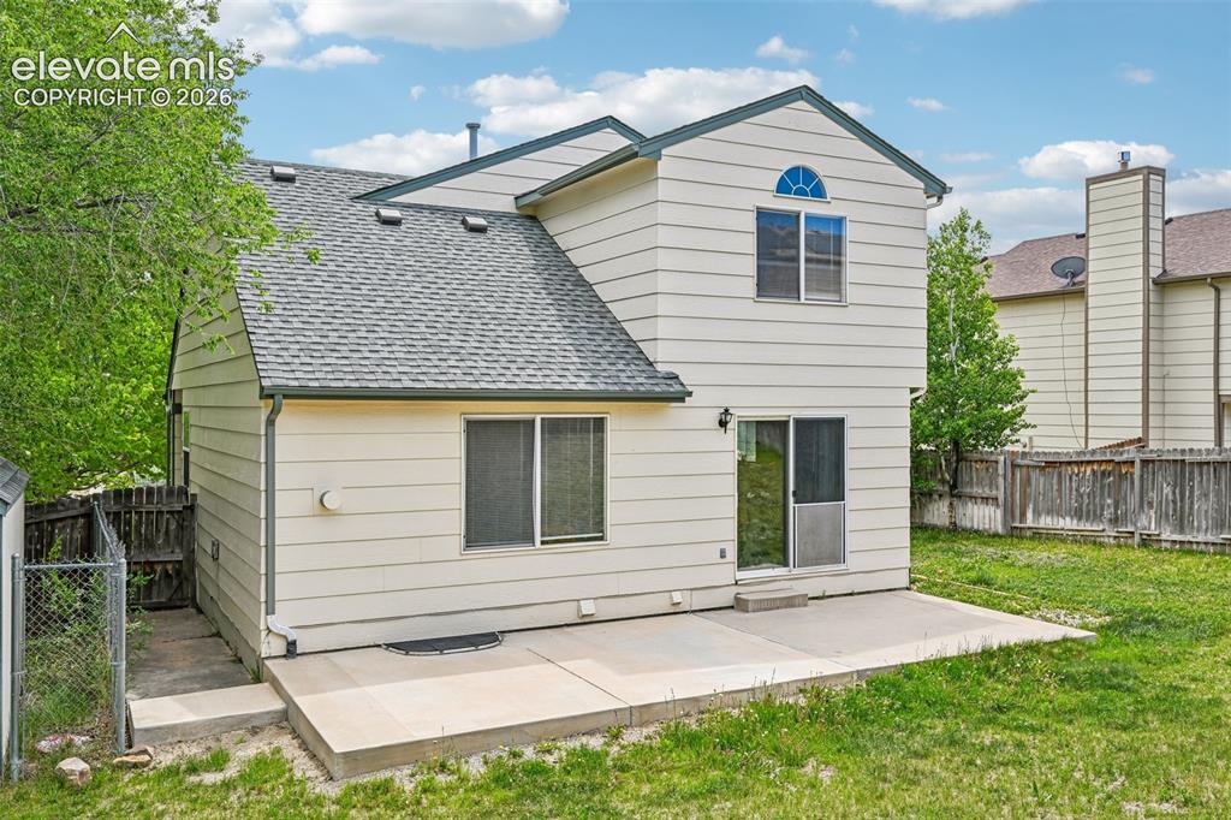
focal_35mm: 30
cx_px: 616
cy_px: 410
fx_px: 1025
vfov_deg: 43.6
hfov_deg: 61.9
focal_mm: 30
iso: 64
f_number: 10
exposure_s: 1/100
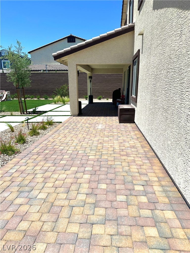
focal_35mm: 24
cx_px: 95
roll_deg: -0.1
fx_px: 176
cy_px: 126
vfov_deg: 71.6
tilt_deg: -13.0
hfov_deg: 56.8
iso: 80
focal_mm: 6.86
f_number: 1.78
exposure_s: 1/7042
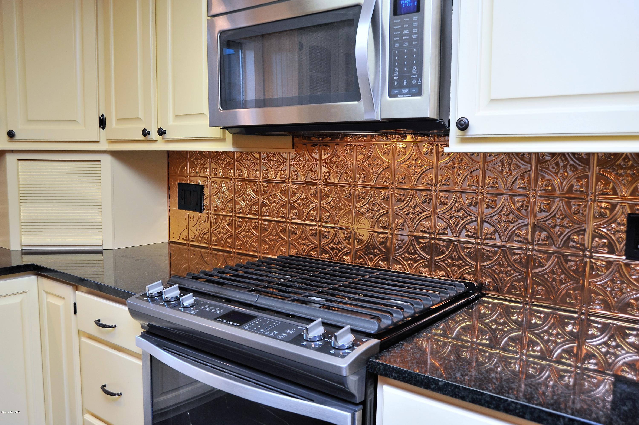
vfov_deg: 43.5
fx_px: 532
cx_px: 320
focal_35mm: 30
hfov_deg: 62.0
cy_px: 212
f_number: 6.3
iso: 1000
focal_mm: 30
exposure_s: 1/30
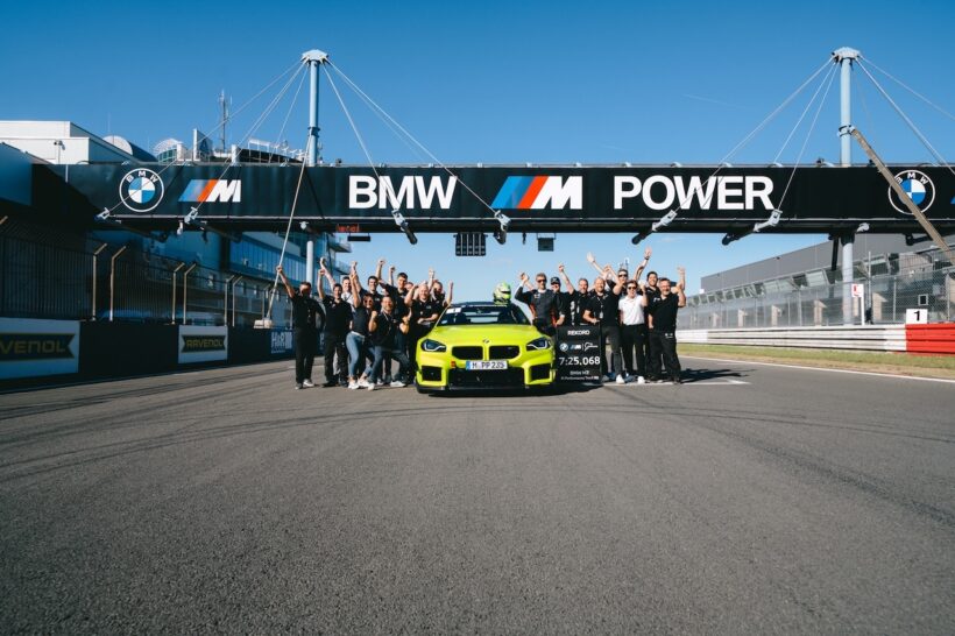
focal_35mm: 20
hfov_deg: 84.0
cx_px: 478
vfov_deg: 61.9
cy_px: 318
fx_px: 530
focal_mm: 20
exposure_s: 1/125
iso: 50
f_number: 6.3
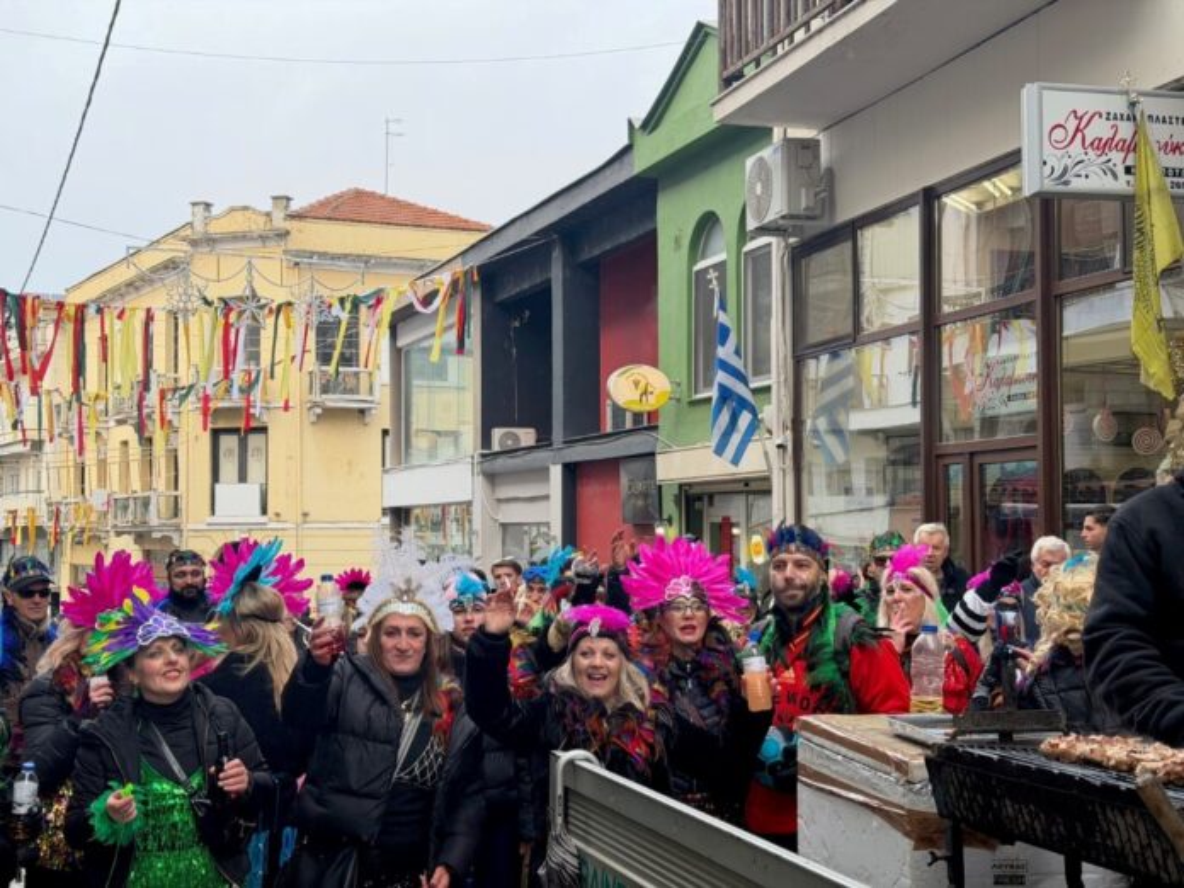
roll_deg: +0.3
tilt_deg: +2.4
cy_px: 444
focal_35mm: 48
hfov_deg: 39.7
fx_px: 1642
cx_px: 592
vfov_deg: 30.3
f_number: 1.78
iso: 50
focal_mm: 6.76
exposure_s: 1/182
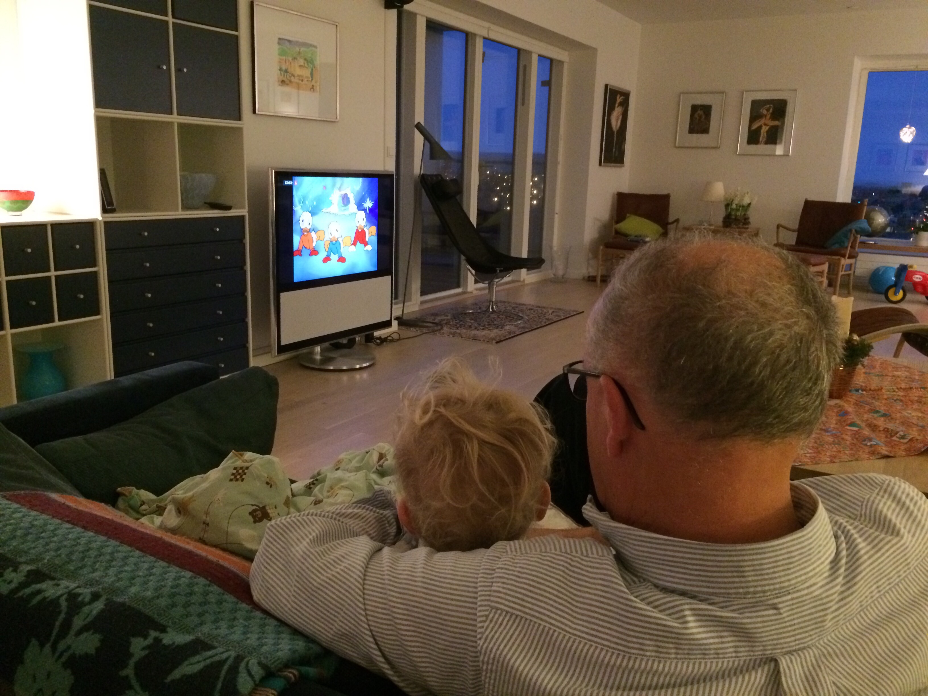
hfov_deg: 61.7
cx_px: 464
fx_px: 777
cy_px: 348
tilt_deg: -14.4
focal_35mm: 29
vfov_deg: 48.2
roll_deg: -3.6
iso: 500
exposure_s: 1/17
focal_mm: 4.15
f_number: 2.2
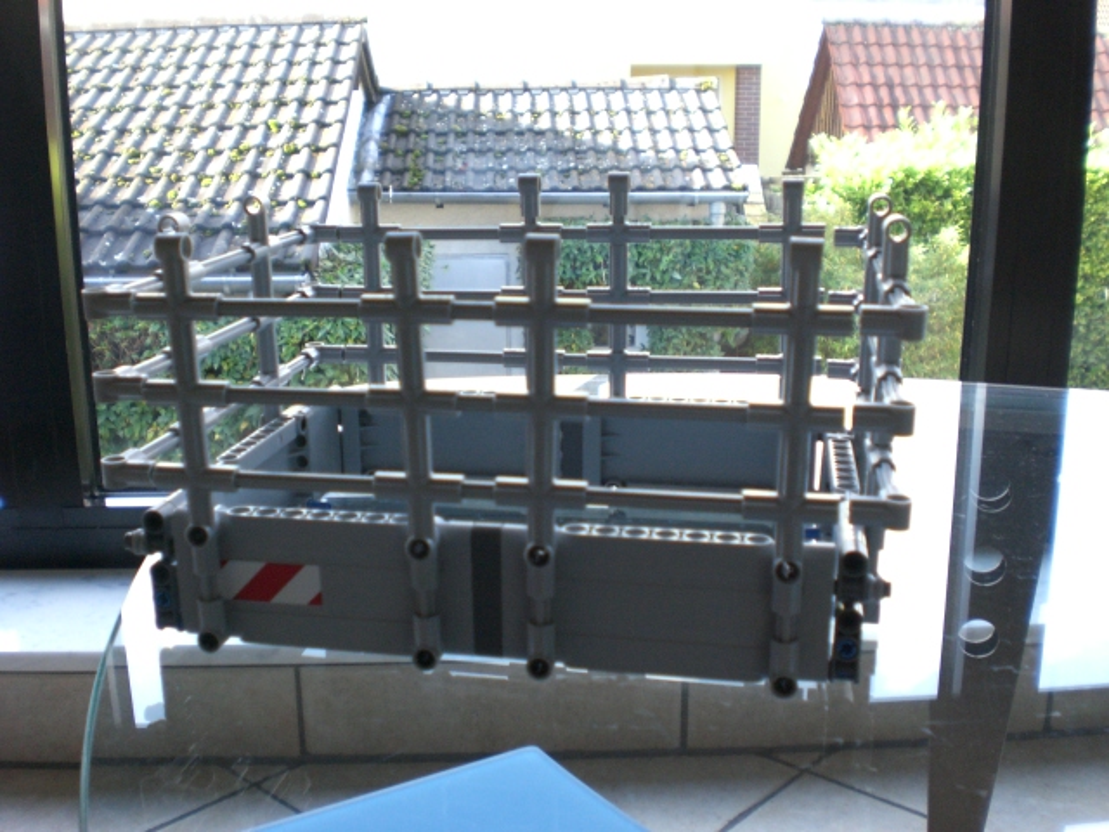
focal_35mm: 38
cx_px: 554
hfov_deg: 49.0
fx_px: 1217
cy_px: 416
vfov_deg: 37.7
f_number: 3.1
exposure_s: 1/125
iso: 200
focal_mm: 6.3
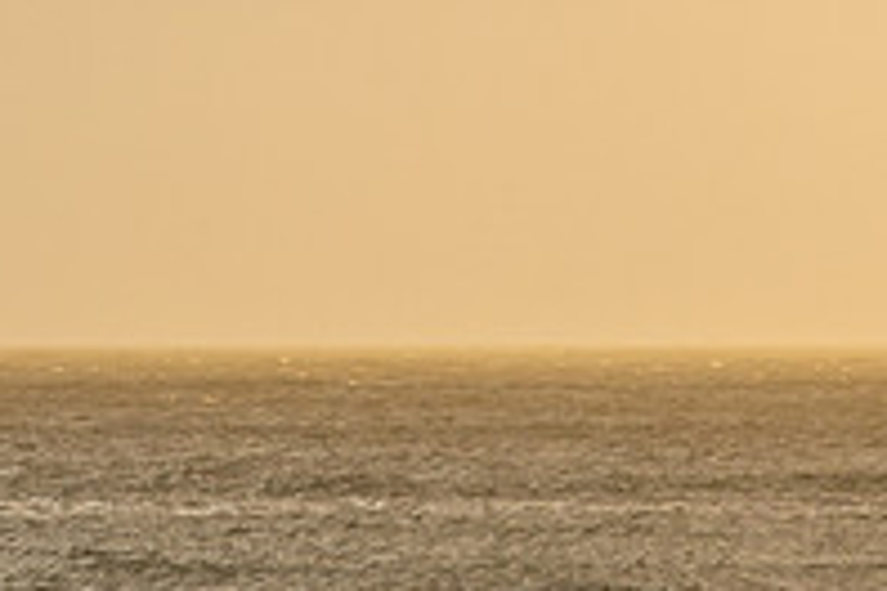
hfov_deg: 3.3
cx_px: 72
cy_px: 795
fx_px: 15398
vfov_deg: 2.2
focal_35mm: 625
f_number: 5.6
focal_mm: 140
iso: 250
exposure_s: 1/400
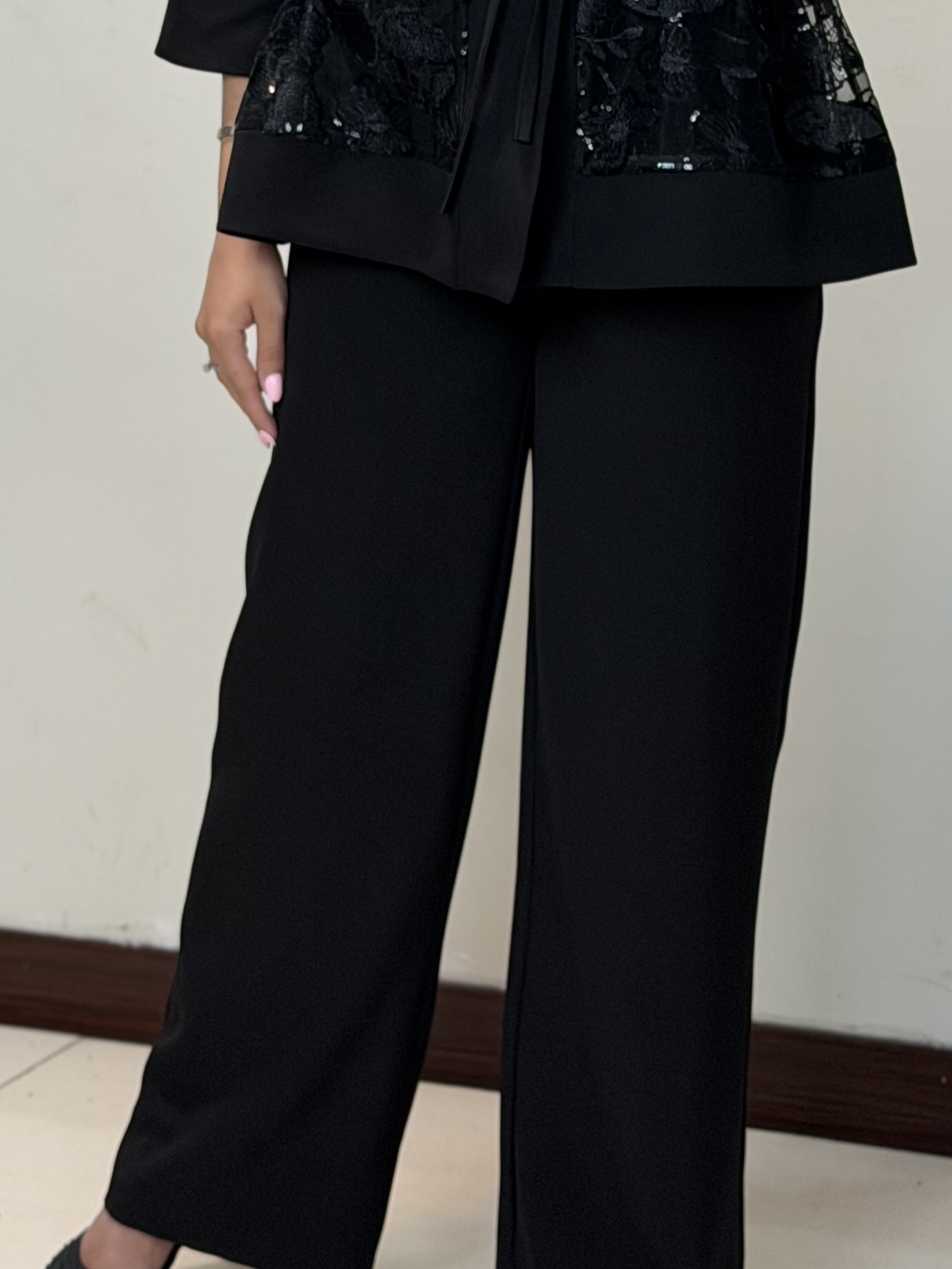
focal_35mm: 105
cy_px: 116
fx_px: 3851
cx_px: 514
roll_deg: +1.2
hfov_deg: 14.1
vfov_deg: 18.4
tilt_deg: -6.5
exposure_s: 1/100
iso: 50
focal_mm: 6.76
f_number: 1.78
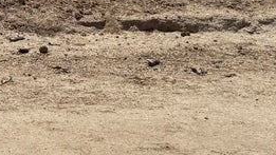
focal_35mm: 137
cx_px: -255
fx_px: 1003
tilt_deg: -2.8
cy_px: -267
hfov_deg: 13.6
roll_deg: -2.4
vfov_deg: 7.9
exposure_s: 1/9091
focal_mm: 6.76
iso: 80
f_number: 1.78
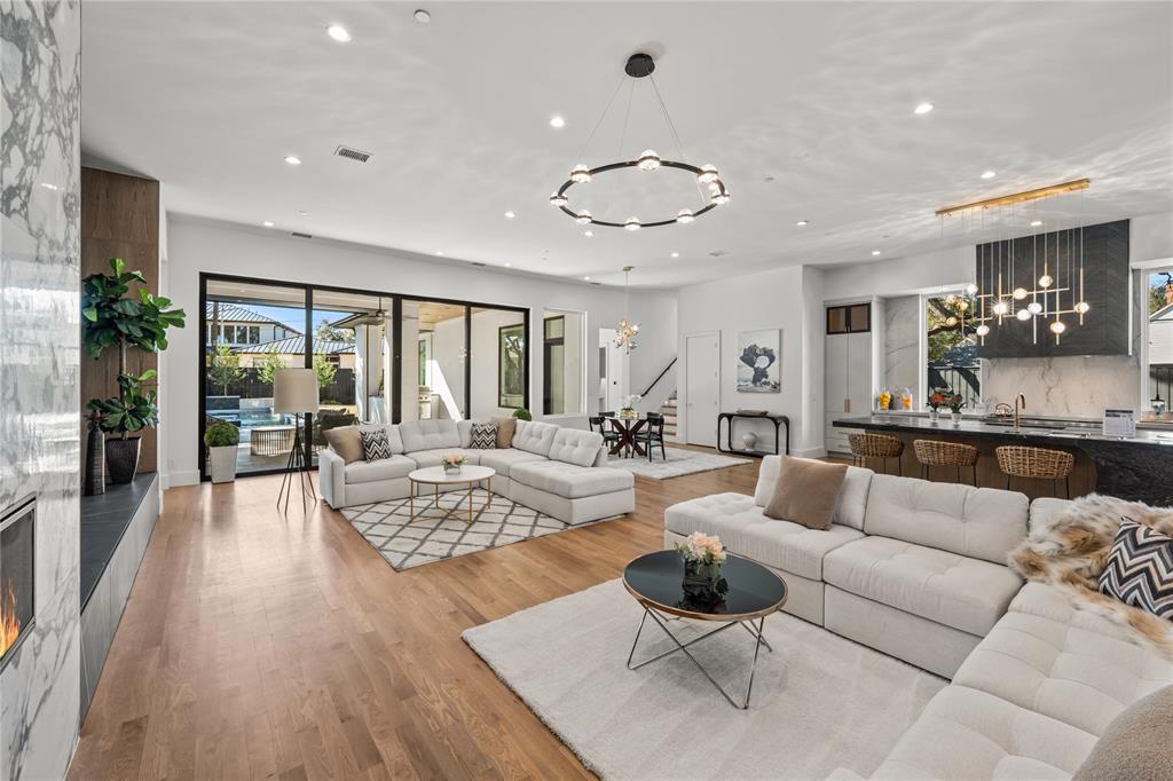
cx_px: 586
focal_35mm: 14
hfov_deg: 104.3
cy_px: 390
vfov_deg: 81.2
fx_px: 456
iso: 400
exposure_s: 1/5
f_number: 10
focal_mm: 14
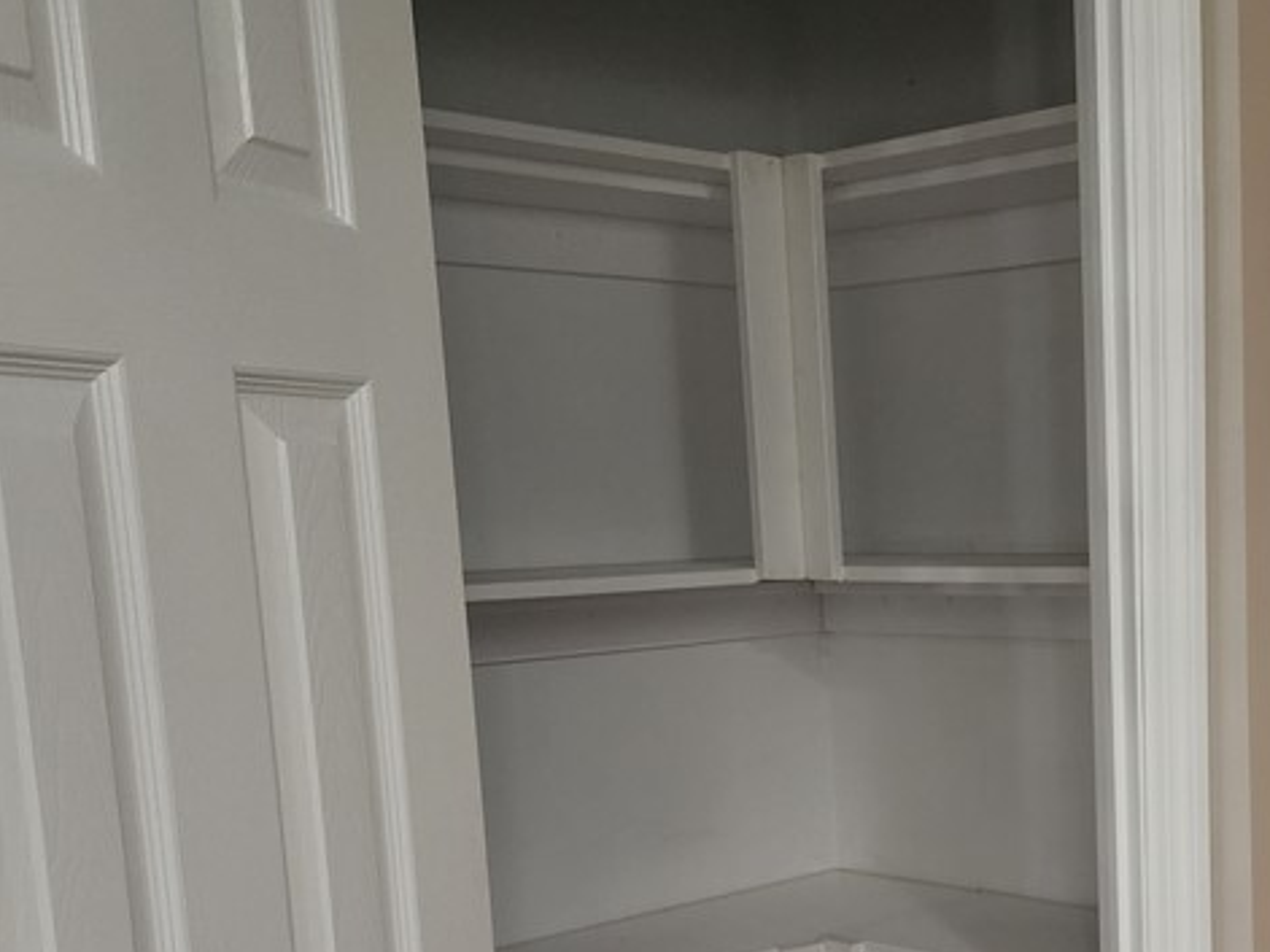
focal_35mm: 50
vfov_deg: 28.4
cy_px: 769
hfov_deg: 36.6
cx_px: 1052
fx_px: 1834
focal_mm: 6.4
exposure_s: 1/120
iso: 320
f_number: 1.8
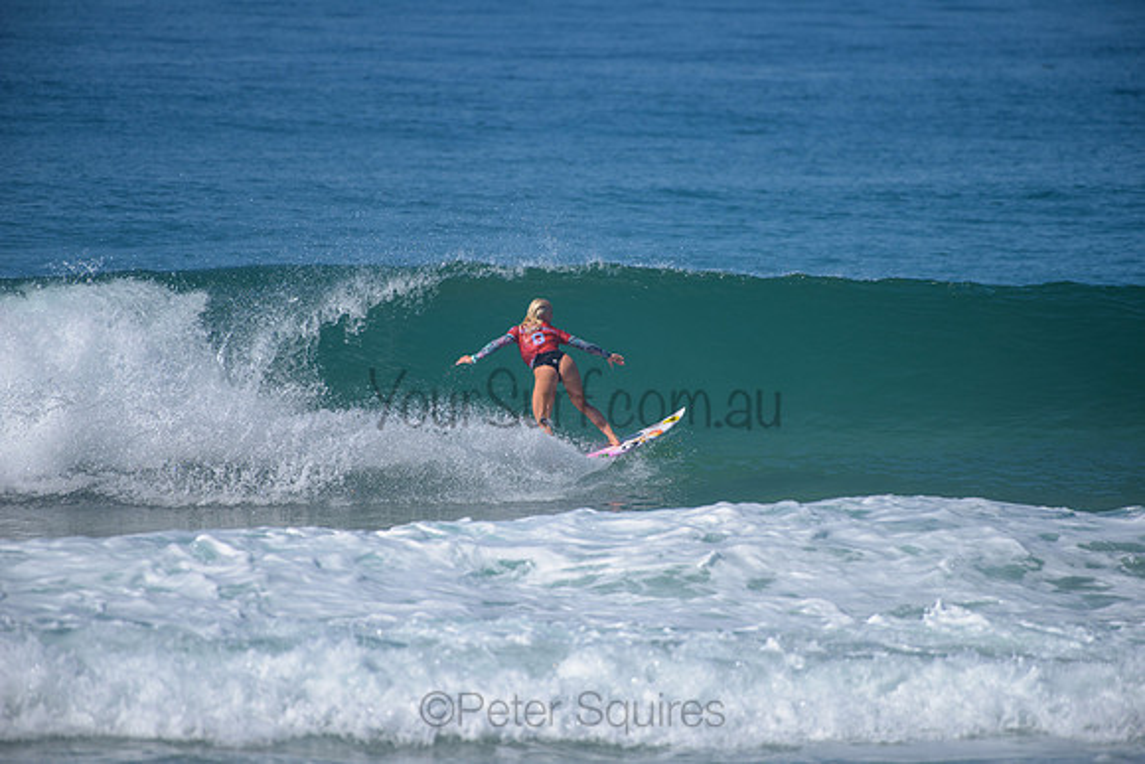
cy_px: 382
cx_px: 572
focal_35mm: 500
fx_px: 15906
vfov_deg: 2.8
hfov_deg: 4.1
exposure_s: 1/2000
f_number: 5.6
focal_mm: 500
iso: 140
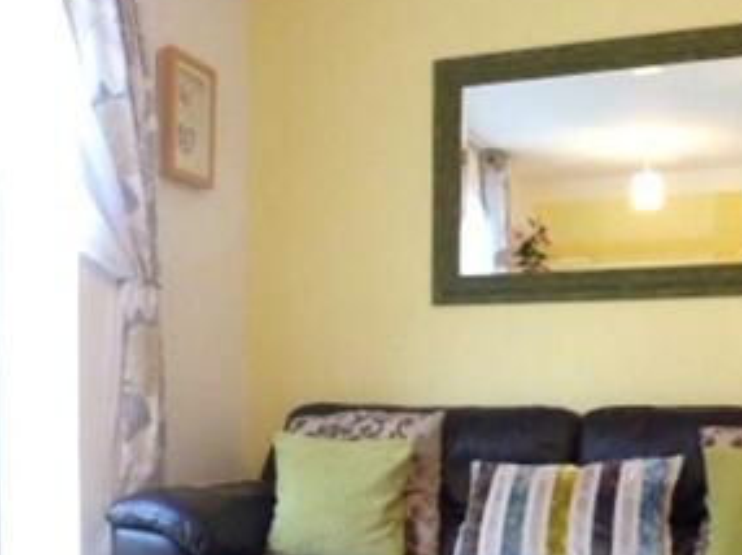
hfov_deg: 38.8
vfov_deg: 28.6
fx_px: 1049
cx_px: 313
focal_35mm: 49
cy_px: 486
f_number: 3.3
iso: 400
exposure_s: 1/20
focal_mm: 4.3
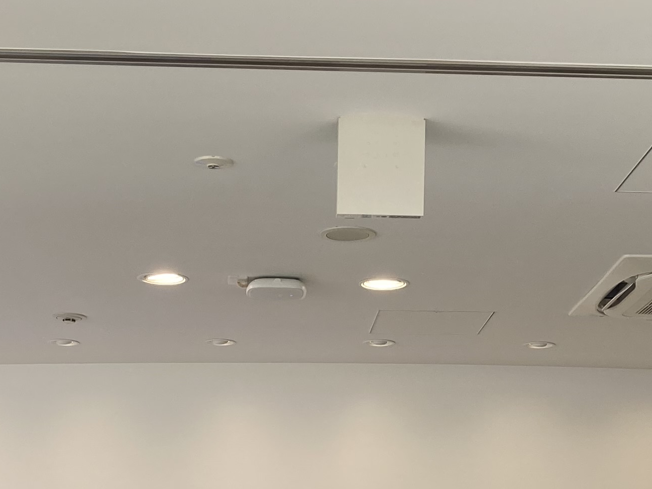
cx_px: 275
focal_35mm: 87
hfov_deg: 22.5
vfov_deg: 15.7
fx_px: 1638
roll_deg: -1.5
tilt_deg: -1.8
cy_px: 727
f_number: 1.8
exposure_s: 1/143
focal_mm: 3.99
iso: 20
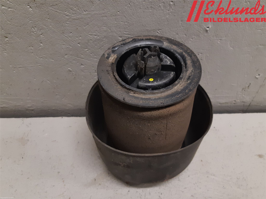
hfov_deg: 67.3
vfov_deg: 53.1
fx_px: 200
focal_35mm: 26
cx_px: 133
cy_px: 100
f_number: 1.7
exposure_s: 1/50
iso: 160
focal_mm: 3.93
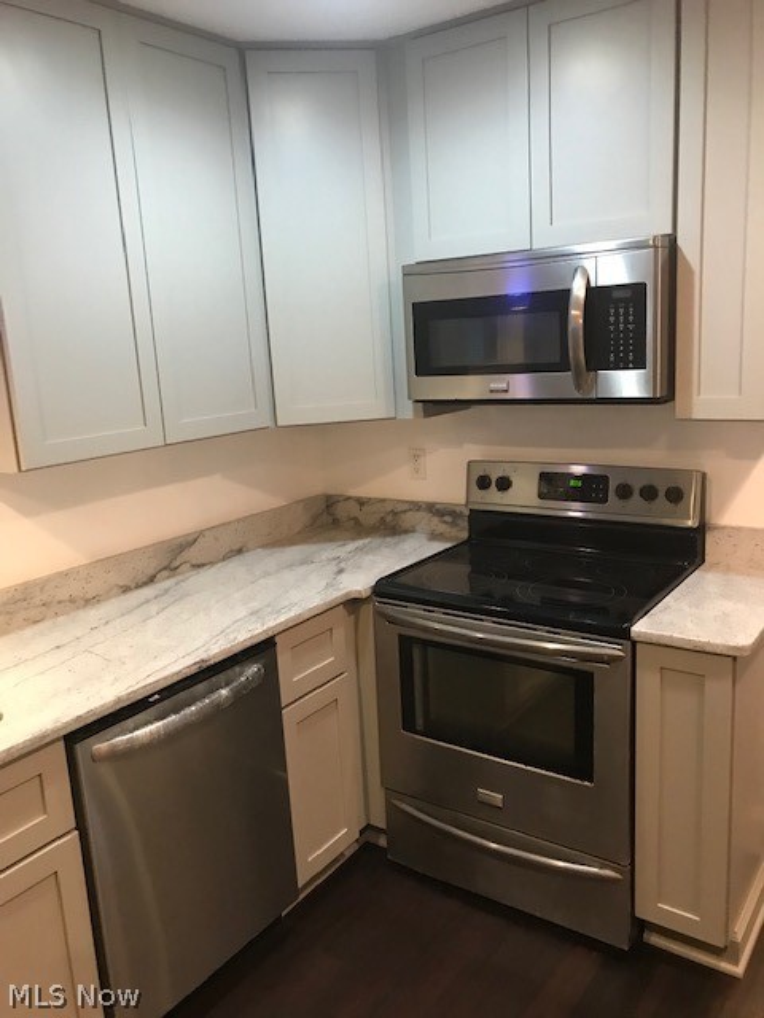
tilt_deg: -8.8
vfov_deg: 63.4
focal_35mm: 28
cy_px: 509
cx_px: 382
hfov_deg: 49.7
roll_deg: +3.5
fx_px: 824
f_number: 1.8
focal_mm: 3.99
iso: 100
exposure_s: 1/13
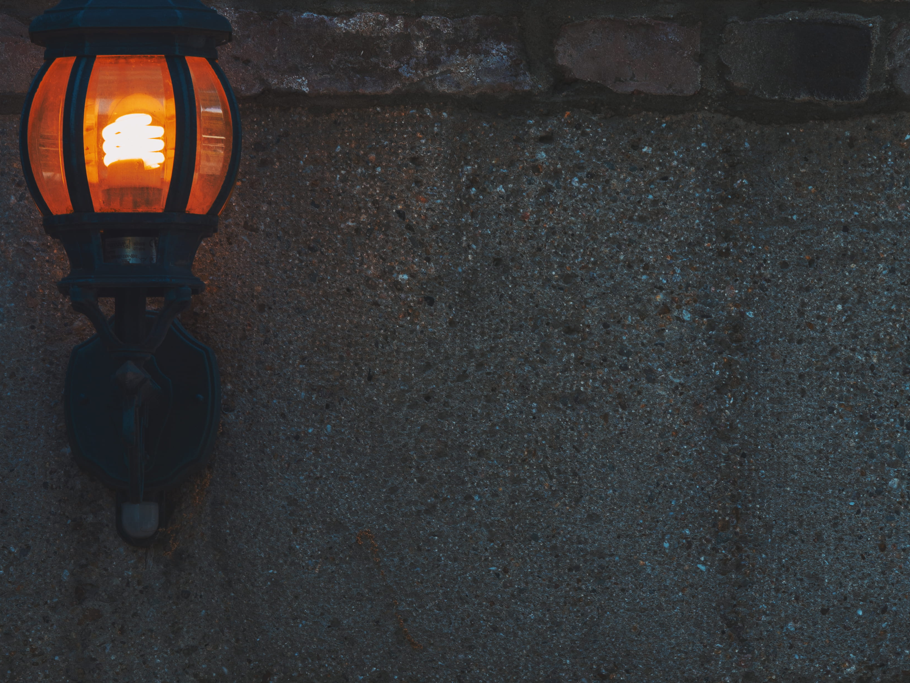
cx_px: 380
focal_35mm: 316
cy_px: 282
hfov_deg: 6.3
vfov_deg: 4.7
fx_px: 8307
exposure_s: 1/60
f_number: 5.6
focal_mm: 100
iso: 100
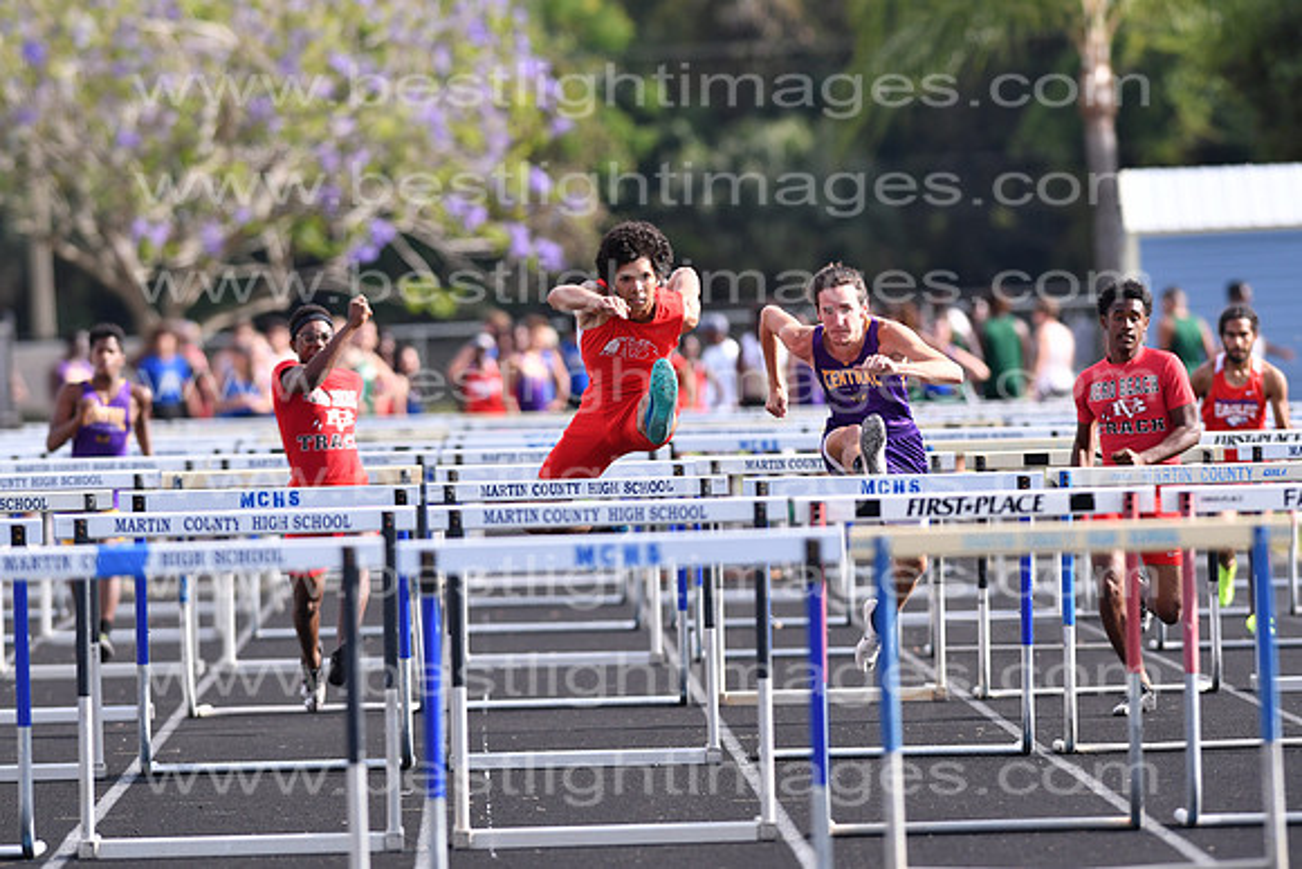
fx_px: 16278
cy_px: 434
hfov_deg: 4.6
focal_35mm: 450
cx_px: 651
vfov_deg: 3.1
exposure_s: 1/2500
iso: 400
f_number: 4
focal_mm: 300
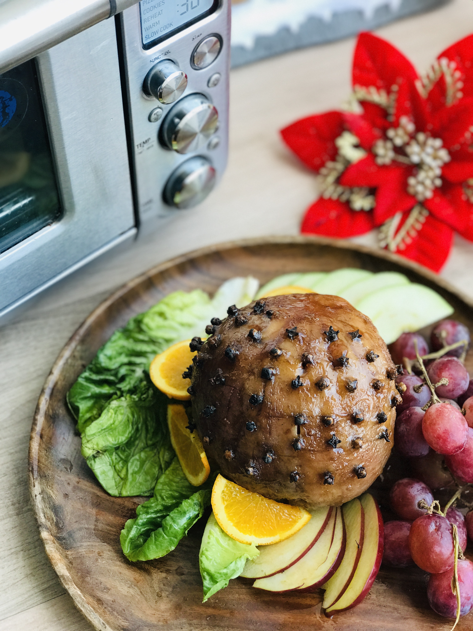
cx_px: 236
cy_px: 316
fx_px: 1038
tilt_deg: -56.4
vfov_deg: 33.8
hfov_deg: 25.7
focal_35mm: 57
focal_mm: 6.6
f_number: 2.8
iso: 40
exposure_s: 1/60
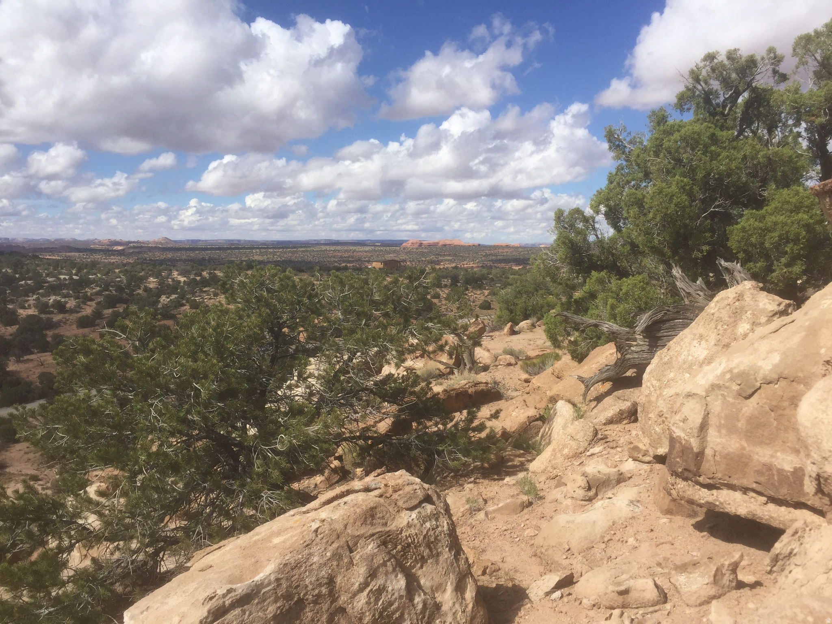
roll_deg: +0.4
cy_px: 312
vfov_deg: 48.2
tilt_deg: -5.8
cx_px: 416
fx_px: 697
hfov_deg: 61.7
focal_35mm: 29
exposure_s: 1/3049
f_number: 2.2
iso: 32
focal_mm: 4.15
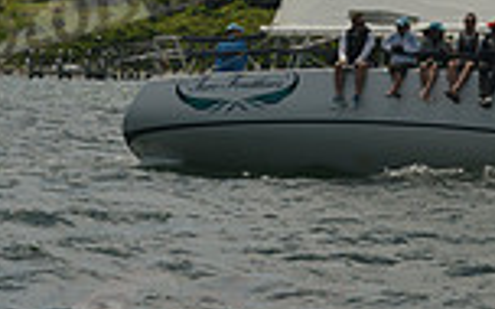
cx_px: 513
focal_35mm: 273
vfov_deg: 4.8
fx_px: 3683
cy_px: -211
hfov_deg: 7.6
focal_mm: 70
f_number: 10
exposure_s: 1/800
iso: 400
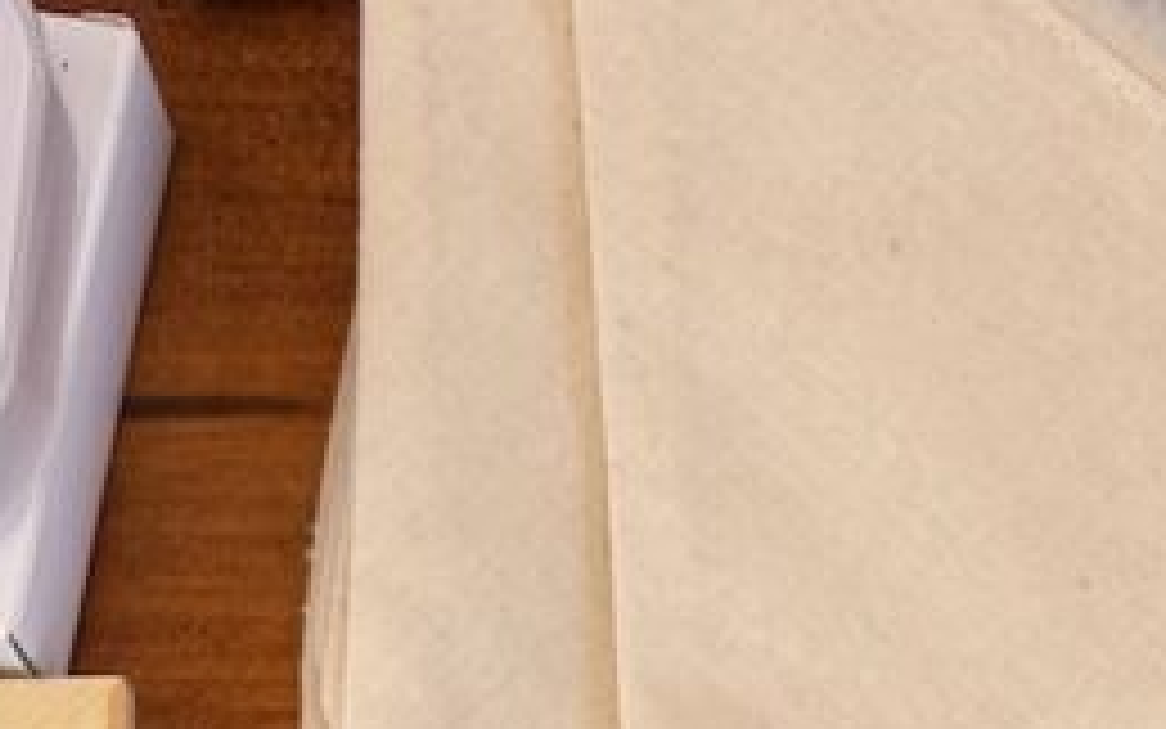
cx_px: 1004
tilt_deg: -78.6
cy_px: 1404
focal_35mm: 109
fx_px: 3464
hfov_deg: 18.8
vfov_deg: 11.0
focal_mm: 5.96
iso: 50
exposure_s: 1/707
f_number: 1.6
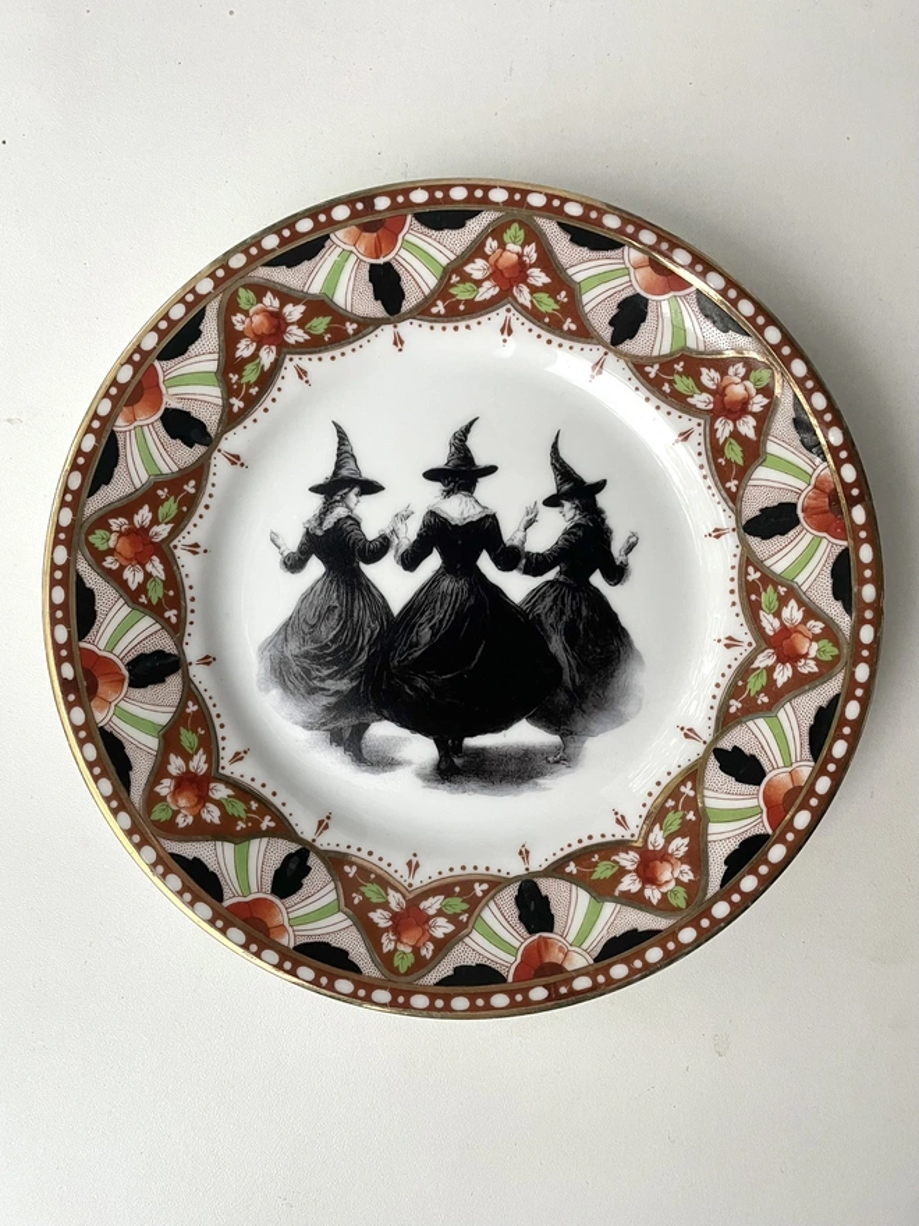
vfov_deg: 67.3
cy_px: 613
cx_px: 460
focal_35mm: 26
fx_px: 920
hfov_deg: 53.1
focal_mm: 4.2
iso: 250
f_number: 1.6
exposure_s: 1/60
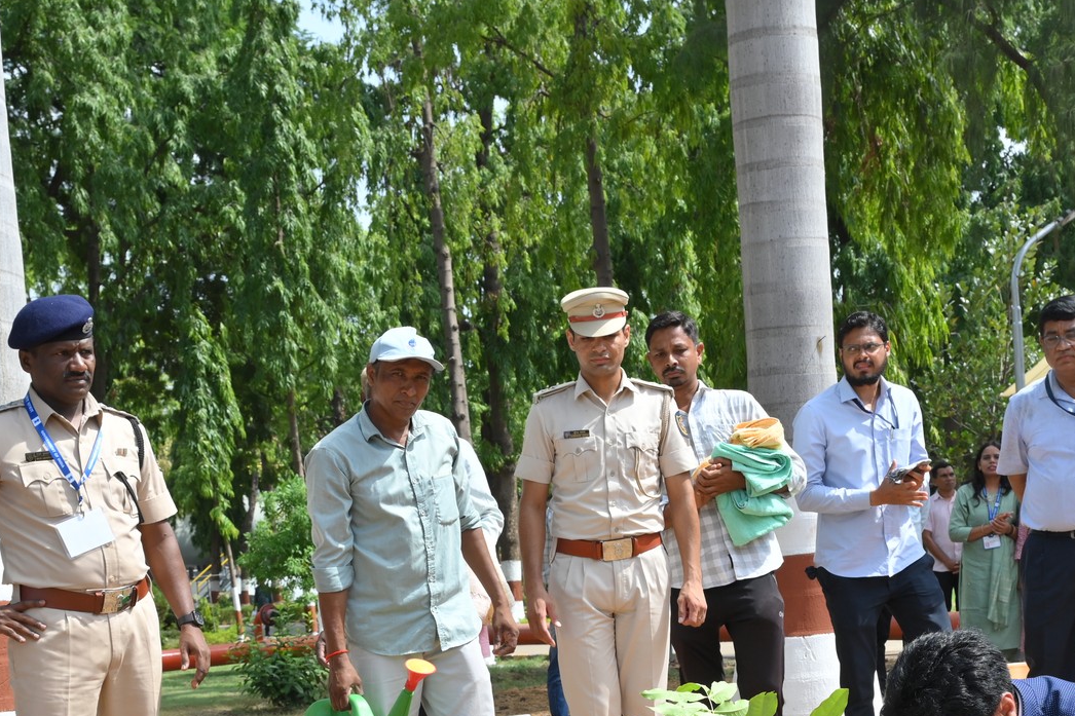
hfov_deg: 31.9
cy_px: 703
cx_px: 572
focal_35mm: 63
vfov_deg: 20.9
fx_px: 1881
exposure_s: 1/400
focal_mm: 29
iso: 200
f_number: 7.1
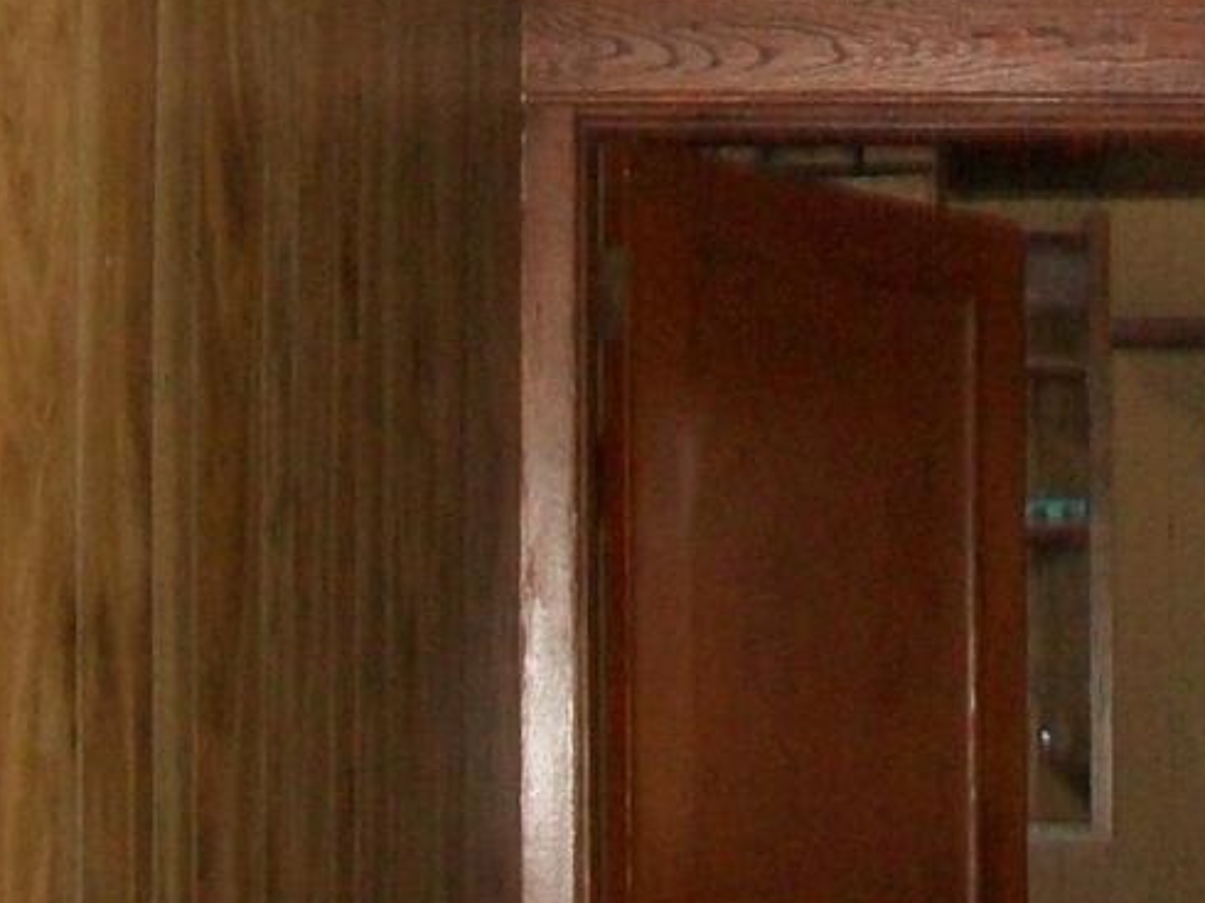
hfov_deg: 19.5
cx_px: 952
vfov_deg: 14.7
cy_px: 763
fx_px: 3479
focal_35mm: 100
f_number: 2.7
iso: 160
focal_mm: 6.1
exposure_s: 1/60
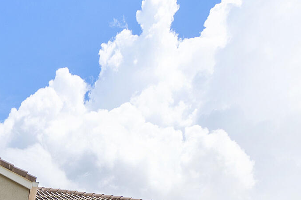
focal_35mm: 66
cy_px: 393
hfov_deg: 28.8
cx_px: 7
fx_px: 552
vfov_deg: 16.2
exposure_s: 1/125
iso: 100
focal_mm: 10
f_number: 11
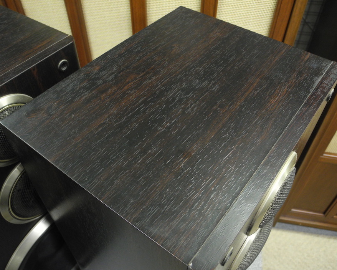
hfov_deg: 55.6
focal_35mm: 32
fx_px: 319
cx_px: 168
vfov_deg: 45.8
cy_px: 137
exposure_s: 1/21.2
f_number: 2.8
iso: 400
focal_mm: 6.4
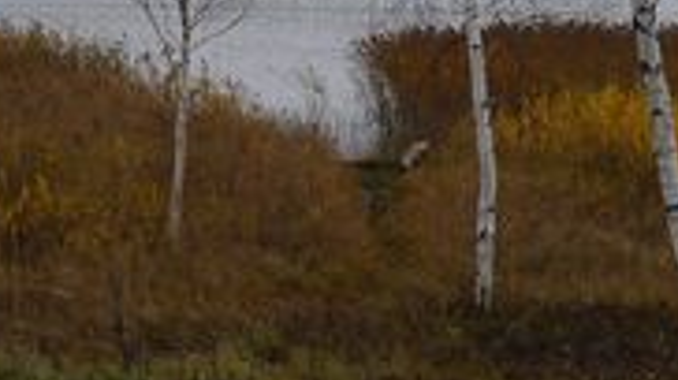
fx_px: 3790
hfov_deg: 10.2
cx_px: 421
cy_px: -160
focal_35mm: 211
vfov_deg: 5.7
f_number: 7.1
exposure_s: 1/250
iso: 160
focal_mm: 22
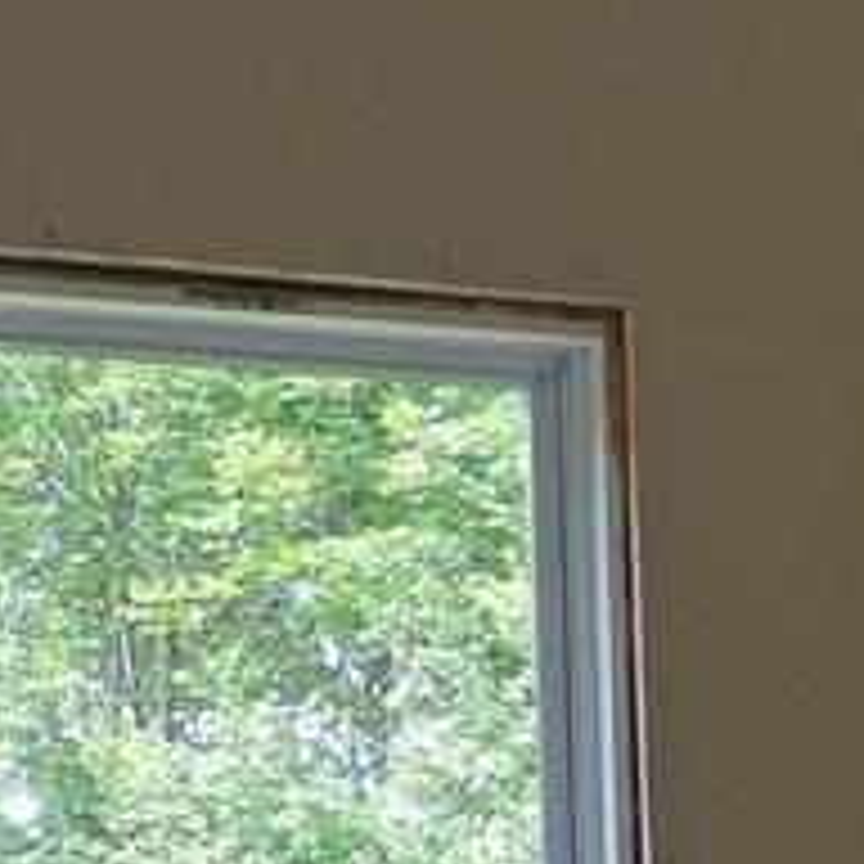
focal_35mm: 113
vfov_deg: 14.6
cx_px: 1863
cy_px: 1174
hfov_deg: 12.9
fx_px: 3191
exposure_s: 1/80
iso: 100
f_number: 3
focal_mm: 4.3
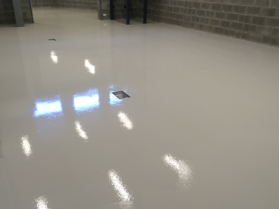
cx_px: 138
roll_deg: +0.5
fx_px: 258
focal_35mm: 32
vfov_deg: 44.2
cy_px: 100
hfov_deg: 56.8
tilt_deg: -22.2
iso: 40
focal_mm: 4.15
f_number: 2.2
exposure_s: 1/40
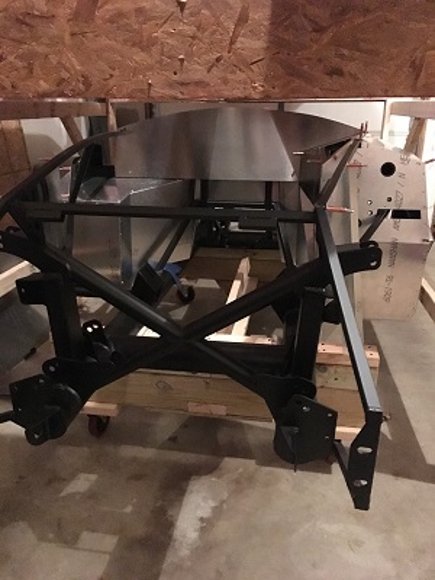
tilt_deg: -21.6
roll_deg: -0.5
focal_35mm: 29
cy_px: 290
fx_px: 486
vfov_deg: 61.7
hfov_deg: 48.2
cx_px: 218
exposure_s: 1/15
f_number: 2.2
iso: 1600
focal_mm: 4.15
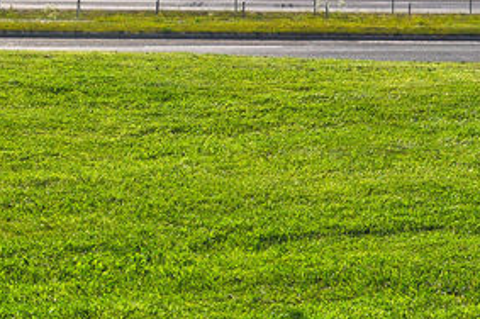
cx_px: 53
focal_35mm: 124
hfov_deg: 16.3
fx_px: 1651
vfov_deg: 10.9
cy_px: 18
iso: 200
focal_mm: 26
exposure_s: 1/500
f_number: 10
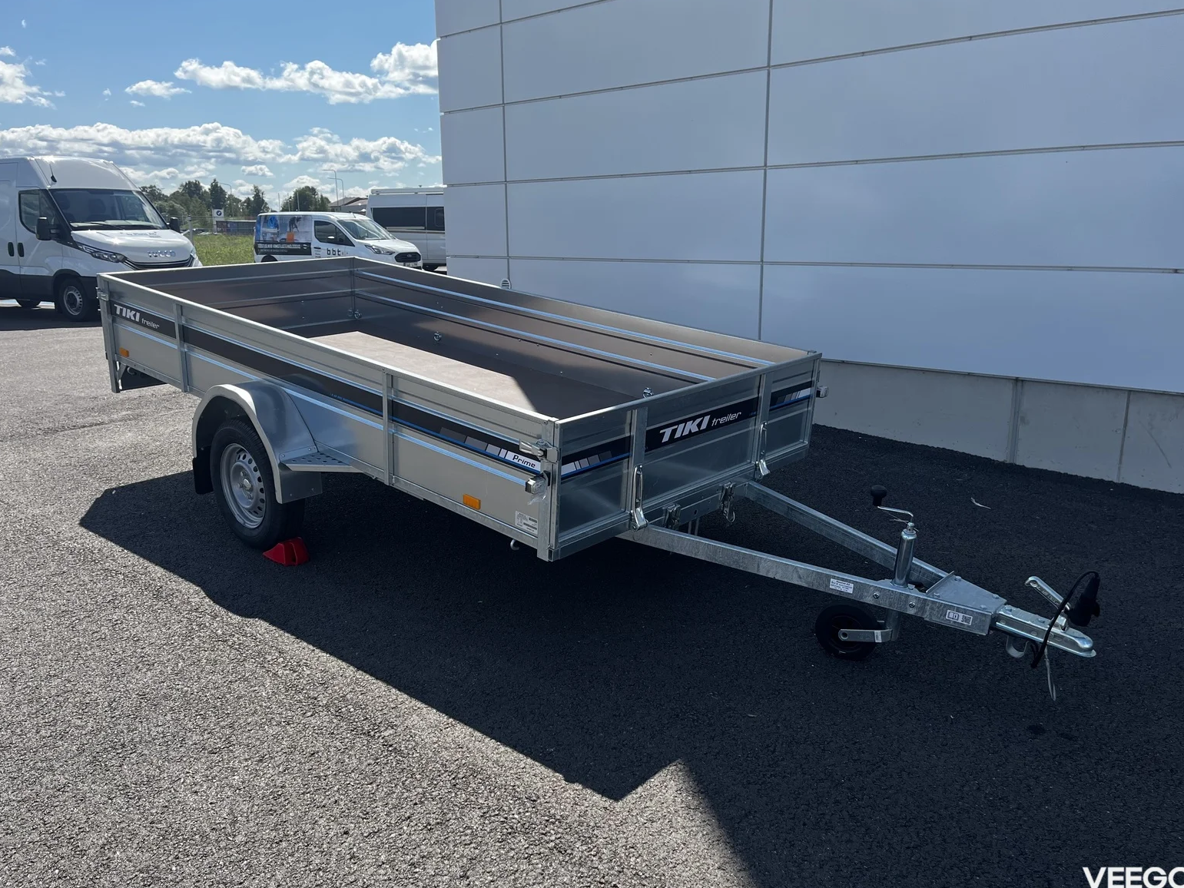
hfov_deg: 65.3
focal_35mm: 27
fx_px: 924
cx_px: 586
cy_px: 438
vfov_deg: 51.4
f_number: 1.6
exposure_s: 1/2062
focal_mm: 5.1
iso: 50
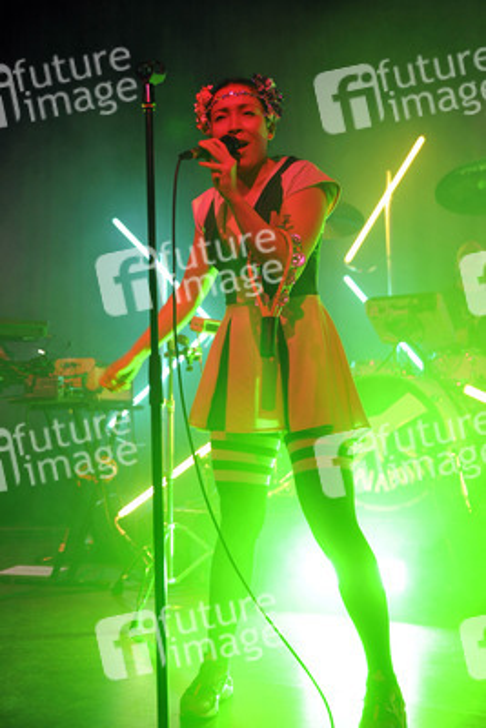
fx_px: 708
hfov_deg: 37.9
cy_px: 364
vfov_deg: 54.4
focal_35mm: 35
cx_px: 243
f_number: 2.8
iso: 1600
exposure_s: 1/125
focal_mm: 35
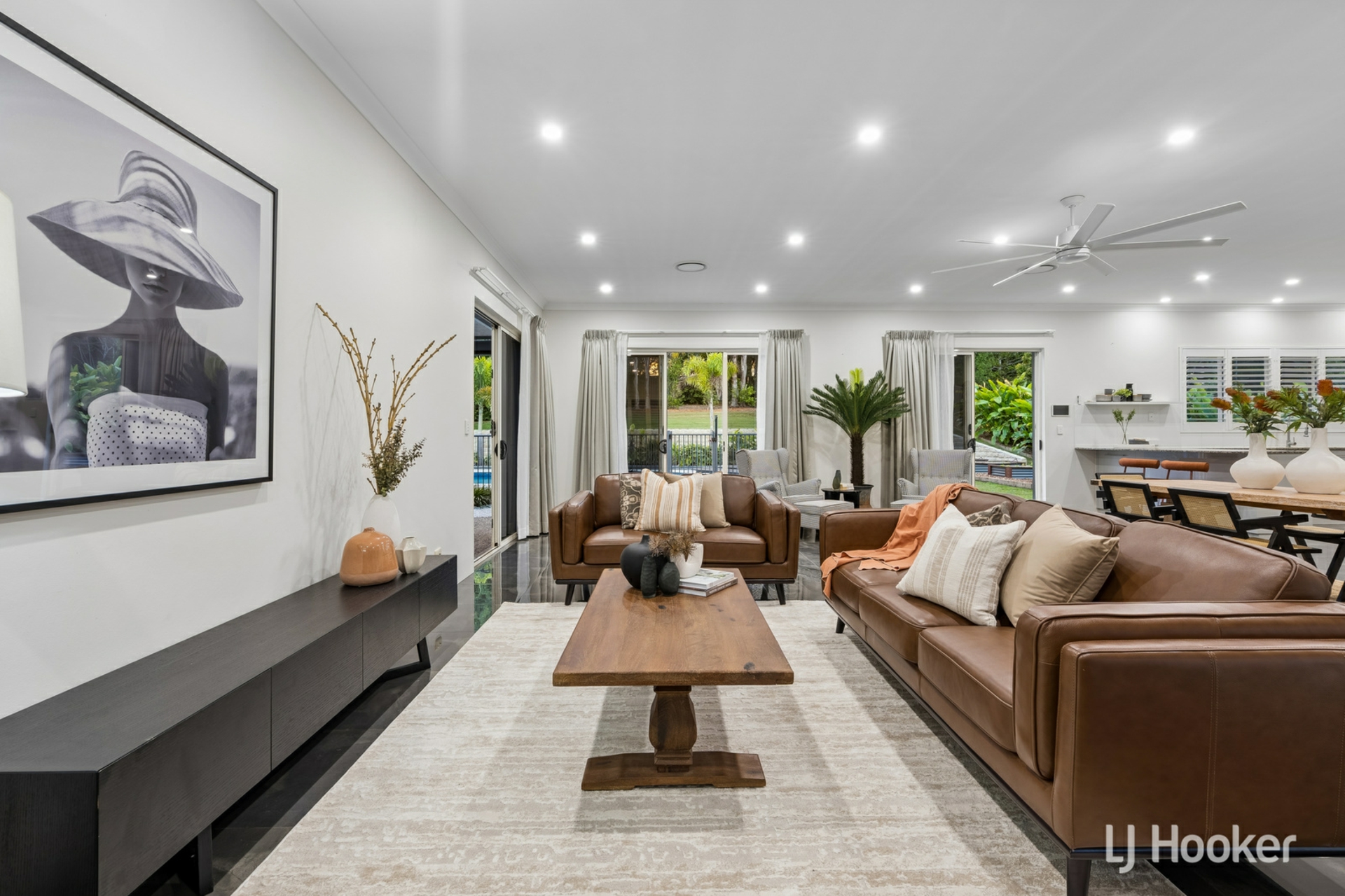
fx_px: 598
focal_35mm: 16
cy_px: 448
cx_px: 672
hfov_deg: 96.7
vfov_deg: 73.7
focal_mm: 16
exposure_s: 1/1.67
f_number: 11
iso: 100
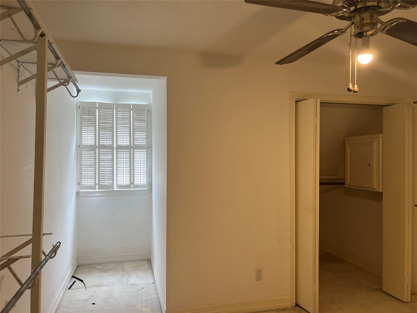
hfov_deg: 67.3
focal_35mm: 26
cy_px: 156
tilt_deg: -0.5
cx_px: 208
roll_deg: +0.0
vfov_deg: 53.1
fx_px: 313
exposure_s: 1/120
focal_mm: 5.7
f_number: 1.5
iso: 125
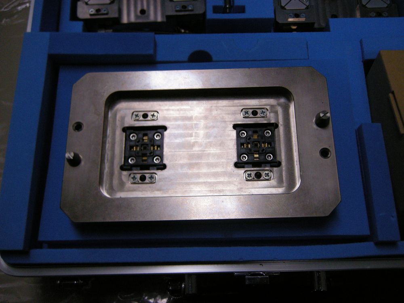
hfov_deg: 52.6
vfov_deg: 40.7
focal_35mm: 35
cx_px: 202
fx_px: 408
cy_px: 152
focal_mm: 7.5
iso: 342
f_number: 2.7
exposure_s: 1/172
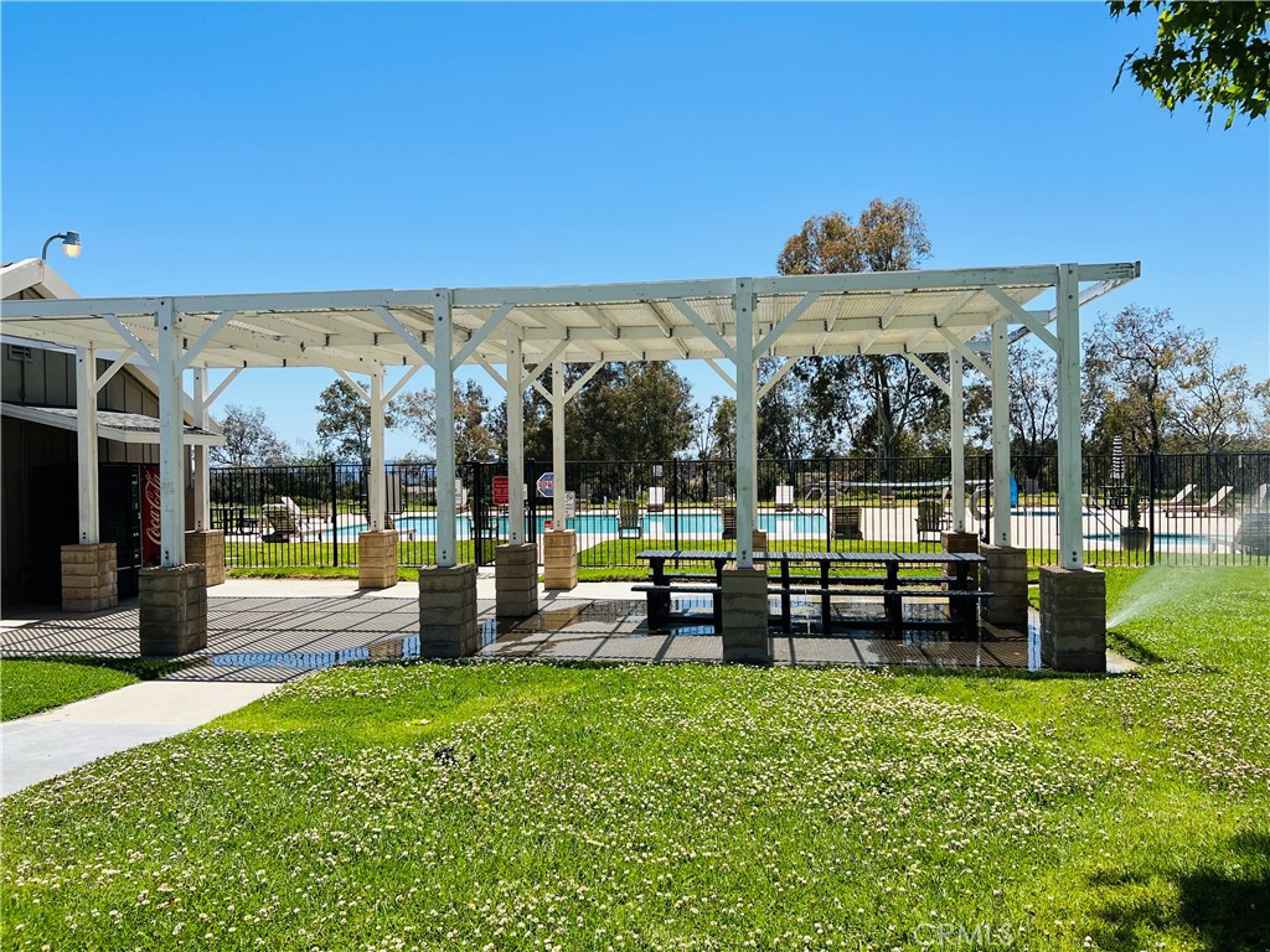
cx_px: 635
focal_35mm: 26
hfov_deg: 67.3
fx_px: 954
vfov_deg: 53.1
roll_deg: +1.6
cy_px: 476
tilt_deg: -1.6
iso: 50
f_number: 1.5
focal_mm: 5.7
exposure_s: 1/4274
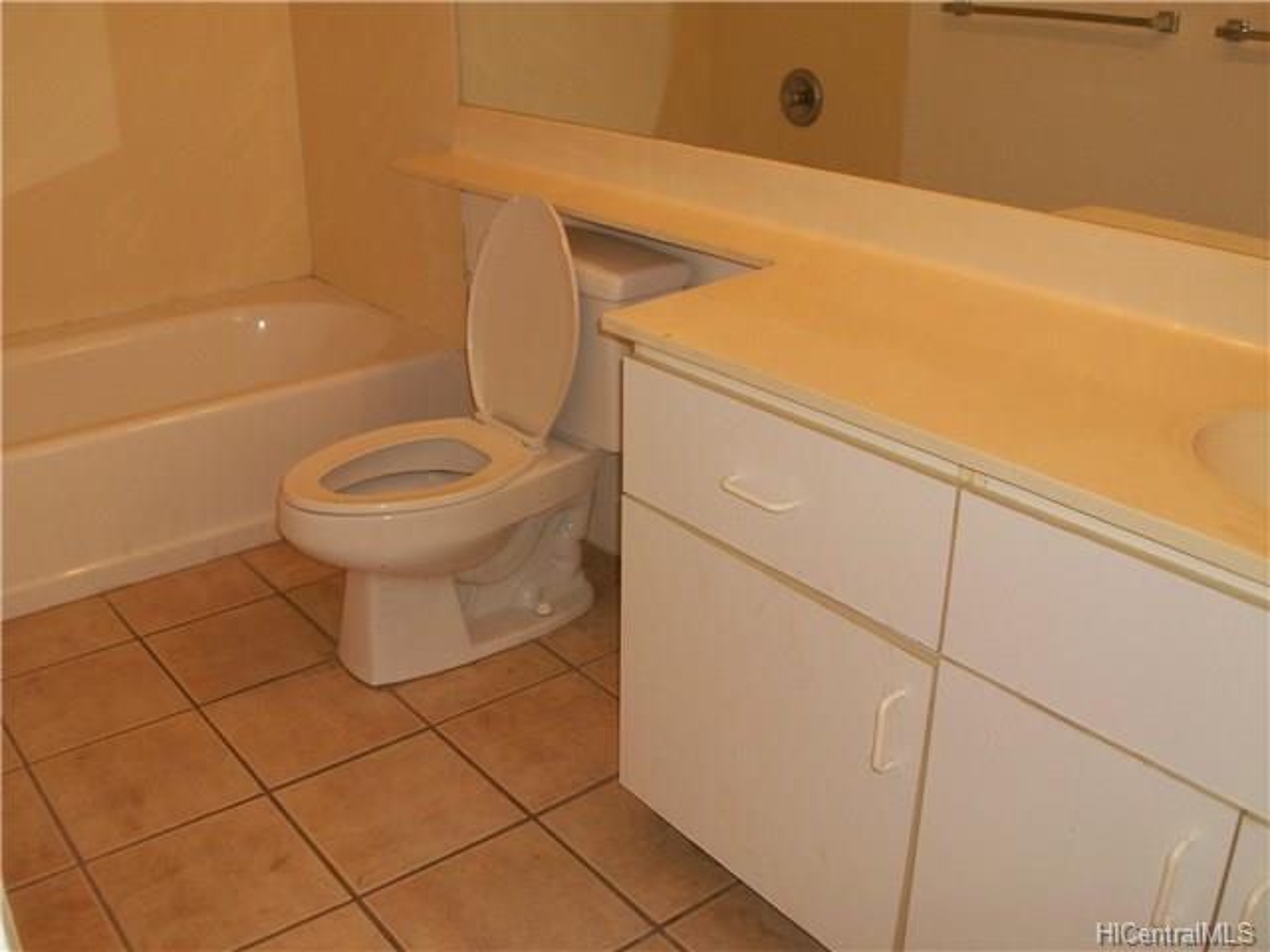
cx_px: 635
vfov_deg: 41.8
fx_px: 1247
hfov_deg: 54.0
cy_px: 476
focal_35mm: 34
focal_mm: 5.7
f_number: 2.8
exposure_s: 1/60
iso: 64
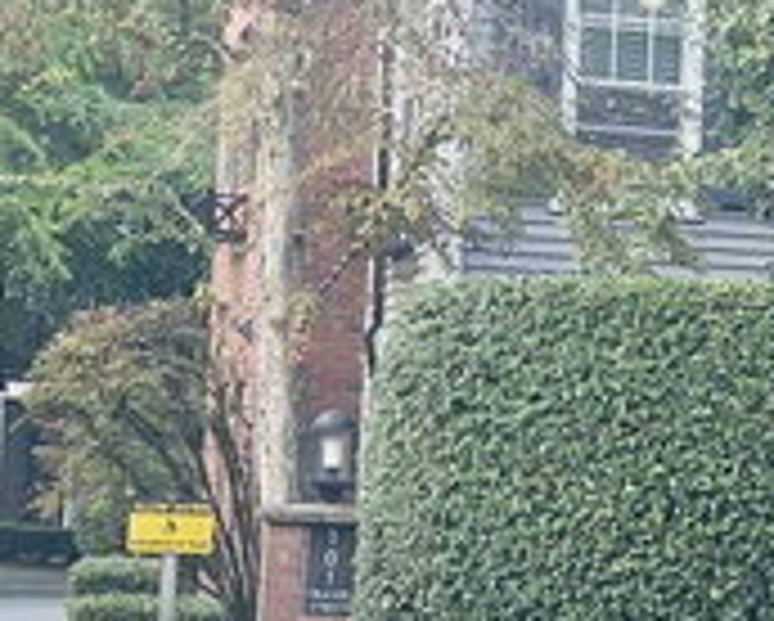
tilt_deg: +1.8
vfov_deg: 13.1
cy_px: 328
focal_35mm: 118
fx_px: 2706
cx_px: 855
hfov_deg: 15.8
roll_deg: -2.7
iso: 40
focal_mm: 5.7
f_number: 1.5
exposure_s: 1/226
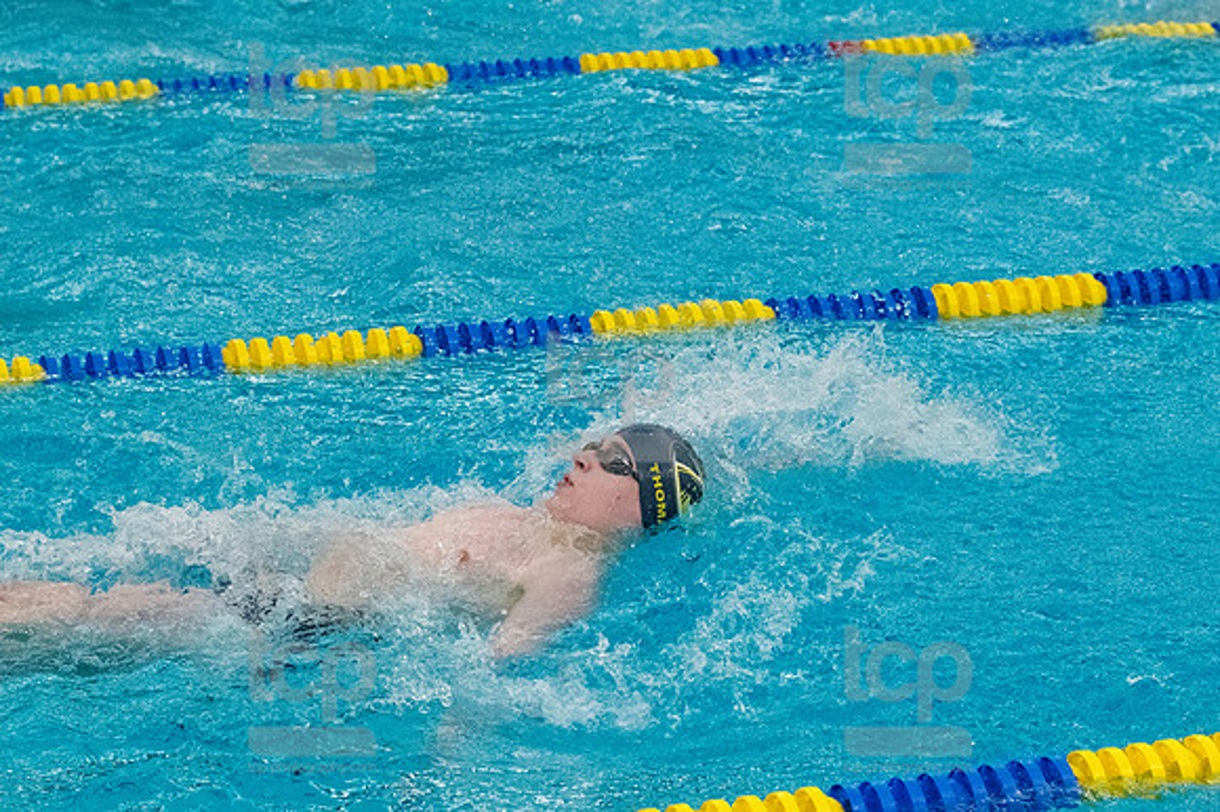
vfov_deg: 13.0
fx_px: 3556
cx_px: 610
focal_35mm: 105
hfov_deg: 19.5
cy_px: 406
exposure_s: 1/1250
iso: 10000
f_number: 5
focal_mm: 70
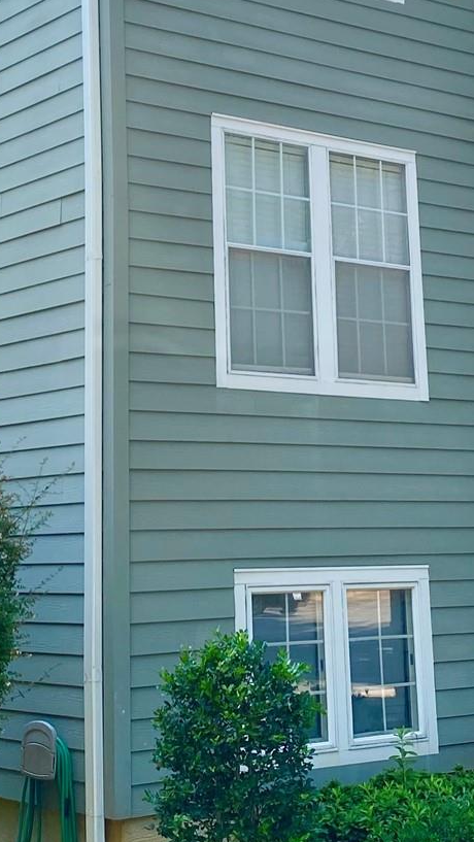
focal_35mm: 71
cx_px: 183
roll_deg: +0.7
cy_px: 195
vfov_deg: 29.2
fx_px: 1585
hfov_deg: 17.0
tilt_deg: +13.0
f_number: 1.8
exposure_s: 1/822
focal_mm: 4.25
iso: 32
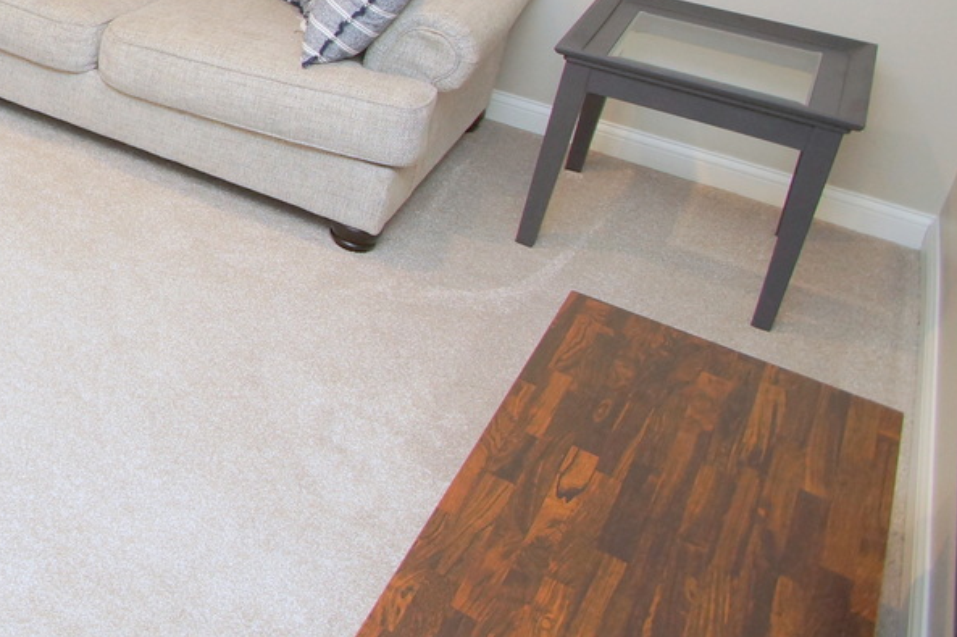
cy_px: -15
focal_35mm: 41
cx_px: -211
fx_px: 1090
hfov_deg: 36.0
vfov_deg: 30.1
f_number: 4
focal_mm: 10
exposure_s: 1/60
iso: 400
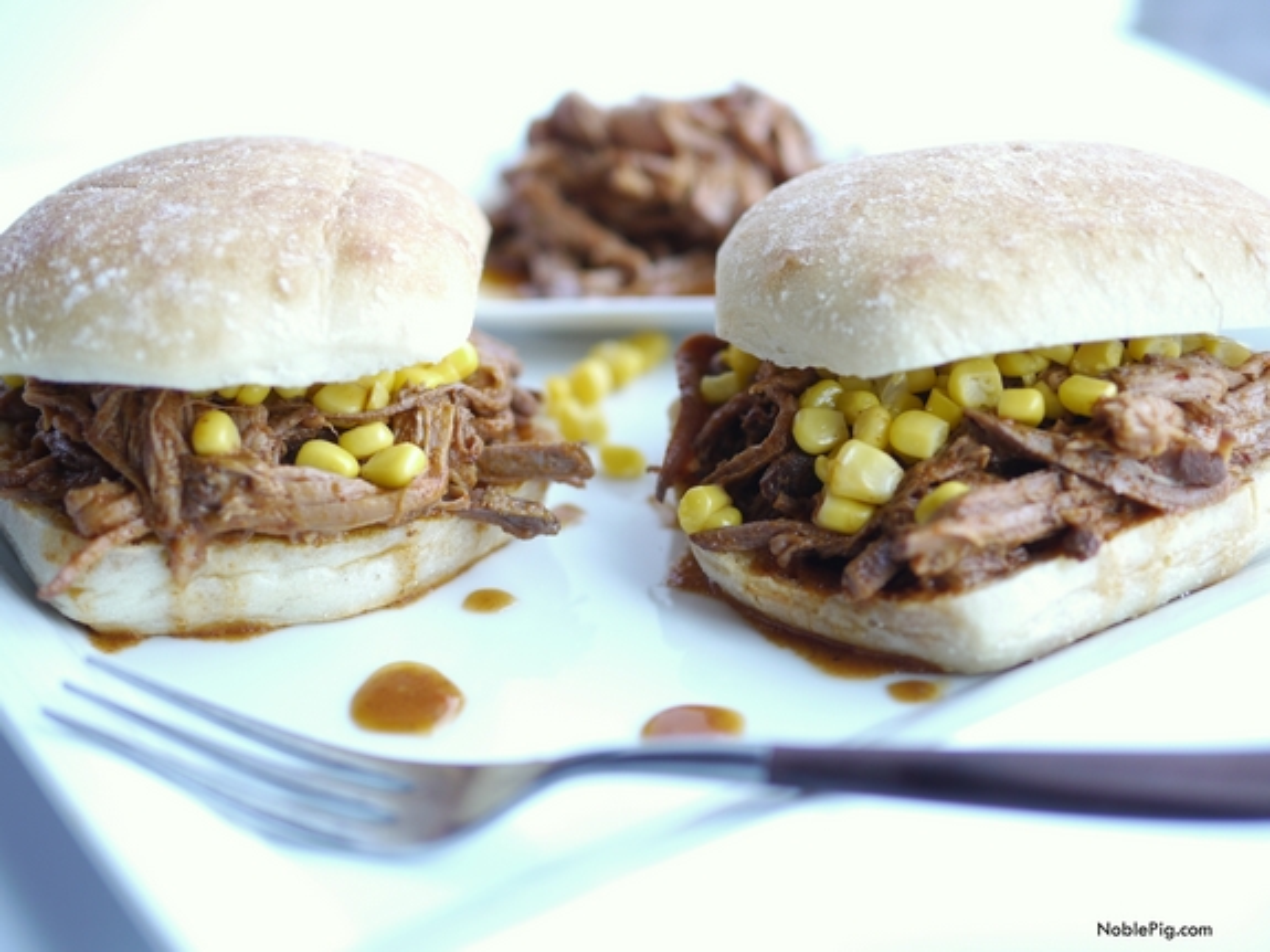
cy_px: 476
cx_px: 635
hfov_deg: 38.2
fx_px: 1834
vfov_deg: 29.1
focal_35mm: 50
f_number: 1.8
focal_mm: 25
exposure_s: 1/250
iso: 100
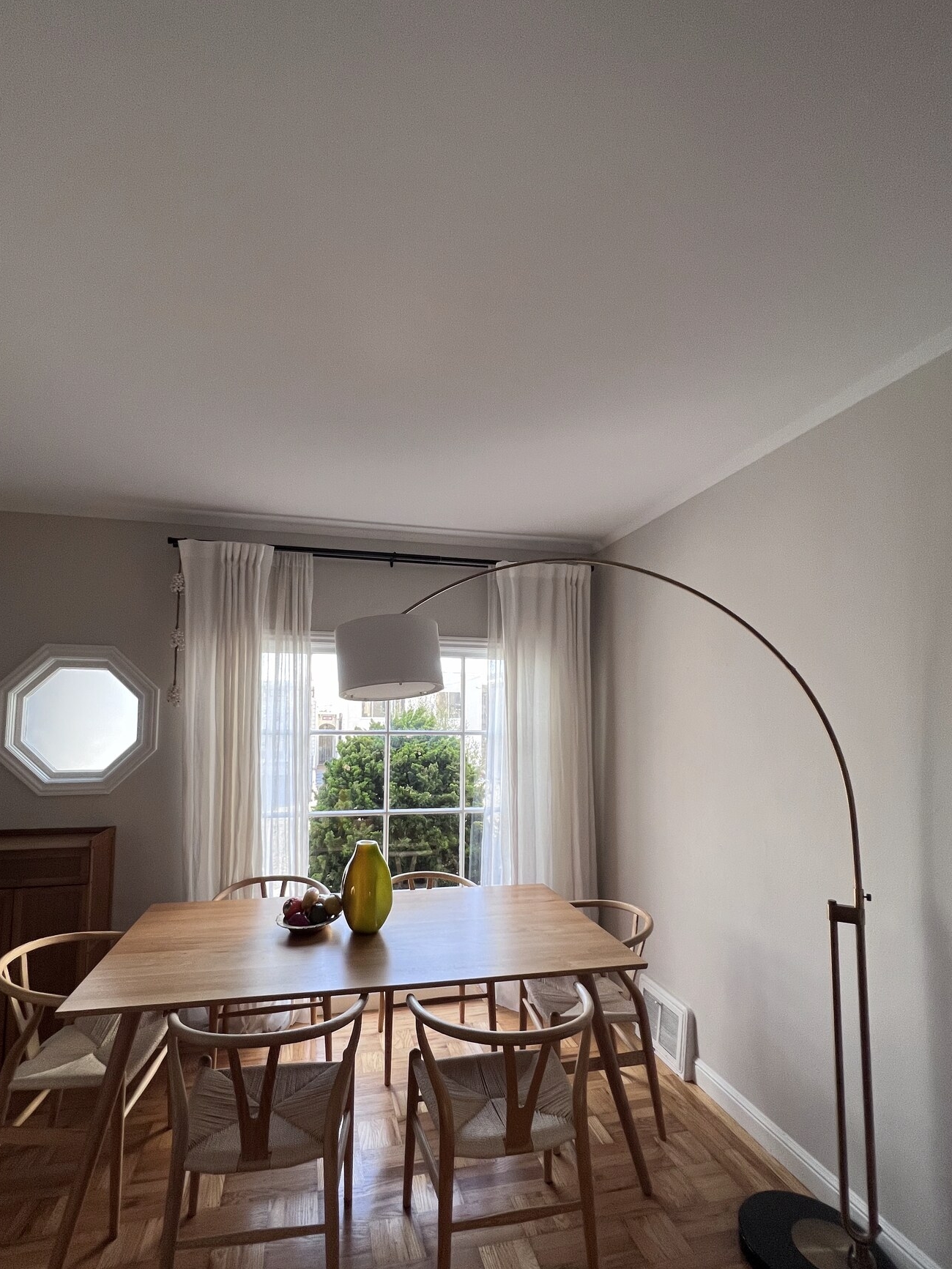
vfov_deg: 98.0
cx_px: 435
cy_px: 678
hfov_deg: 81.6
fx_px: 550
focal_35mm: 15
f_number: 1.8
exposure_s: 1/99
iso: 100
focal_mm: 1.57
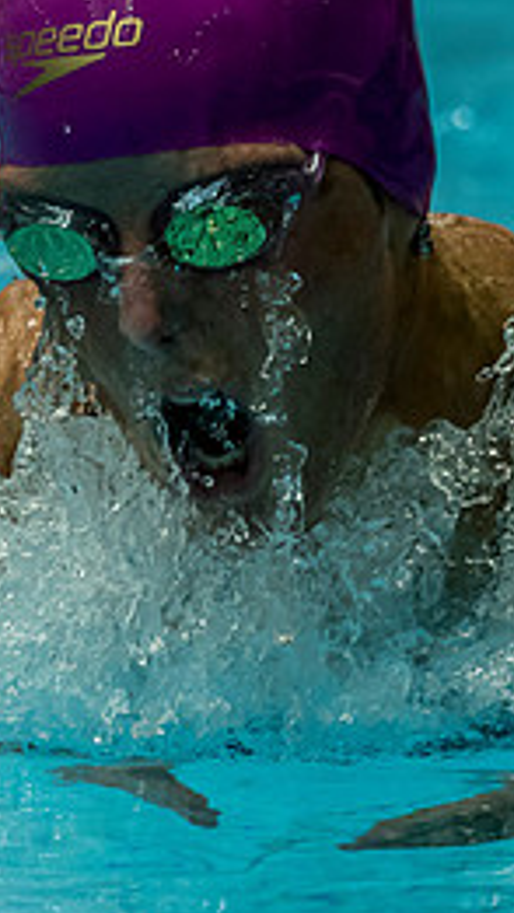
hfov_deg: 1.3
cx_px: 291
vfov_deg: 2.4
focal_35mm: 906
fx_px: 21931
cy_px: 518
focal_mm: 150
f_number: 2.8
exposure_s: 1/1000
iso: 2000
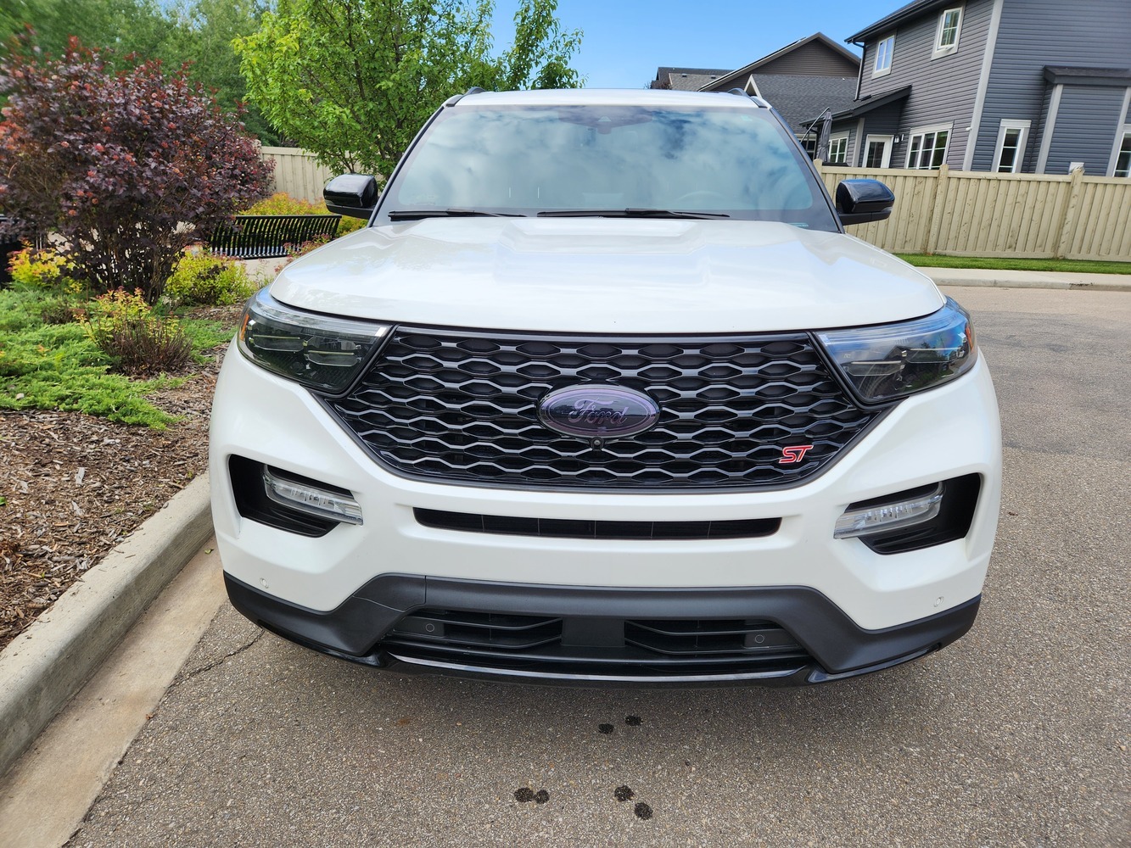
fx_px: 752
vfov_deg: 58.9
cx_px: 566
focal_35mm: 23
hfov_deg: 73.9
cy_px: 424
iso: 20
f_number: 1.8
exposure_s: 1/897
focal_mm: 5.4
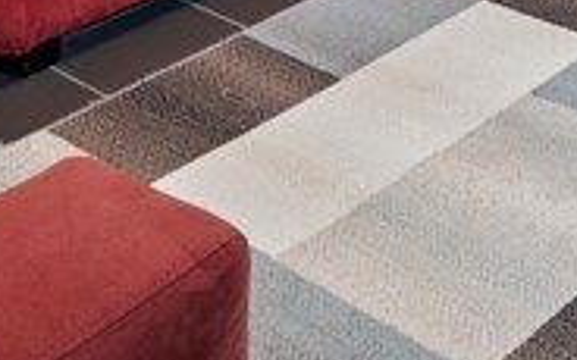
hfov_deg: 22.6
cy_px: -637
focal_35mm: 90
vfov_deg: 10.9
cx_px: 502
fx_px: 1415
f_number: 9
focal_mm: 15
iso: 250
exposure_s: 1.3
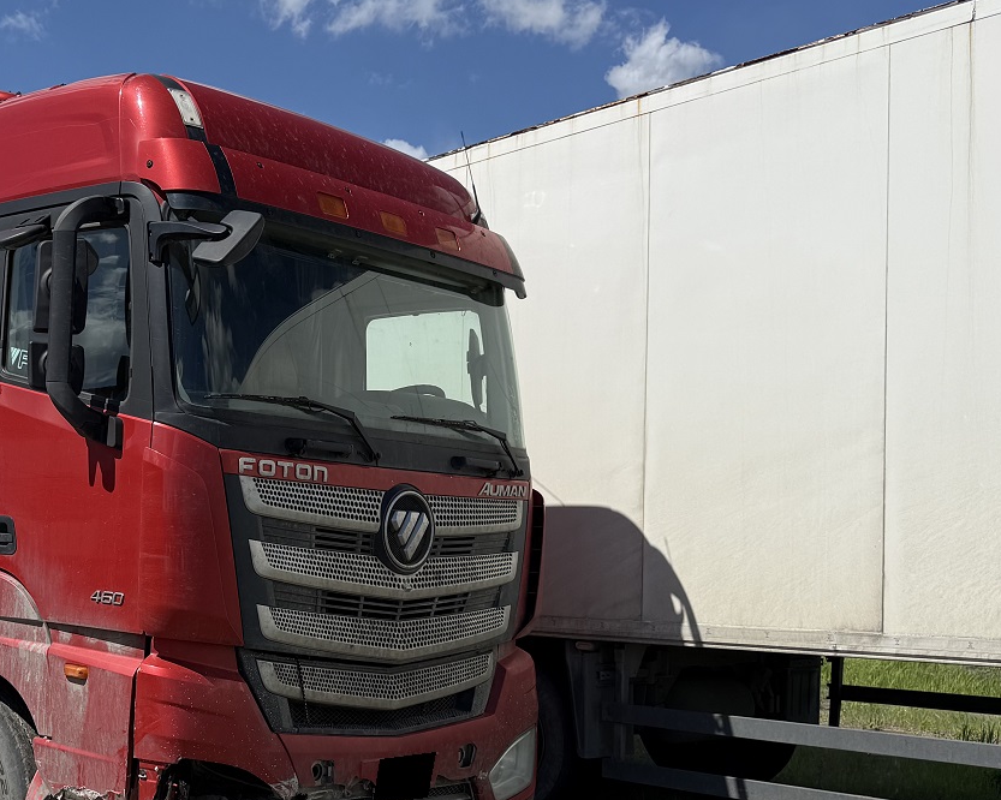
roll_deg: -1.6
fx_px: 1333
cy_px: 547
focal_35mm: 45
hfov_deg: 39.2
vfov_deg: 33.1
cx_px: 168
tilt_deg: +0.8
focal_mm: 6.76
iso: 80
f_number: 1.78
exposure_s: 1/7353
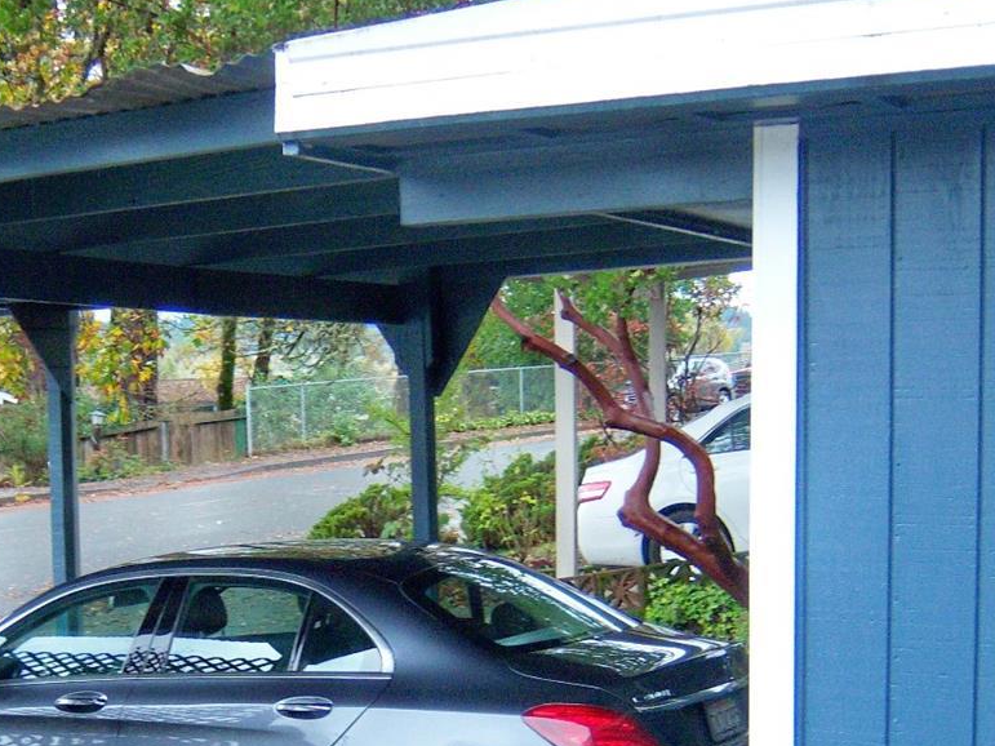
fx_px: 2012
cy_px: 712
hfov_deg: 27.3
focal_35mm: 70
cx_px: 228
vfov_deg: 20.5
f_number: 2.8
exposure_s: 1/60
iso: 160
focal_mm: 7.5
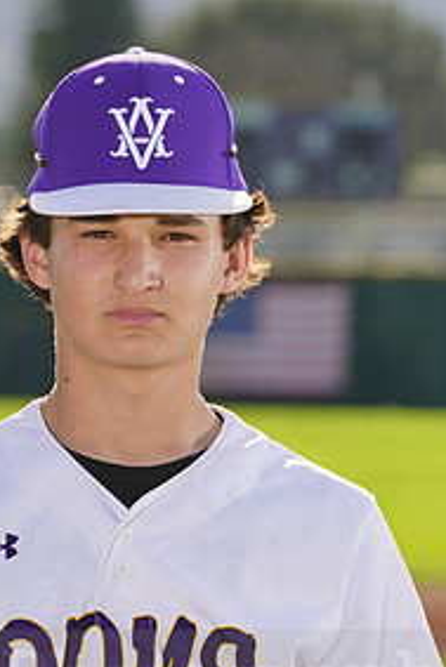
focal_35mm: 422
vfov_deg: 4.9
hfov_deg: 3.3
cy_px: 662
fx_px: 7832
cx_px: 173
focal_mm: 206
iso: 100
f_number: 8
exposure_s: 1/250
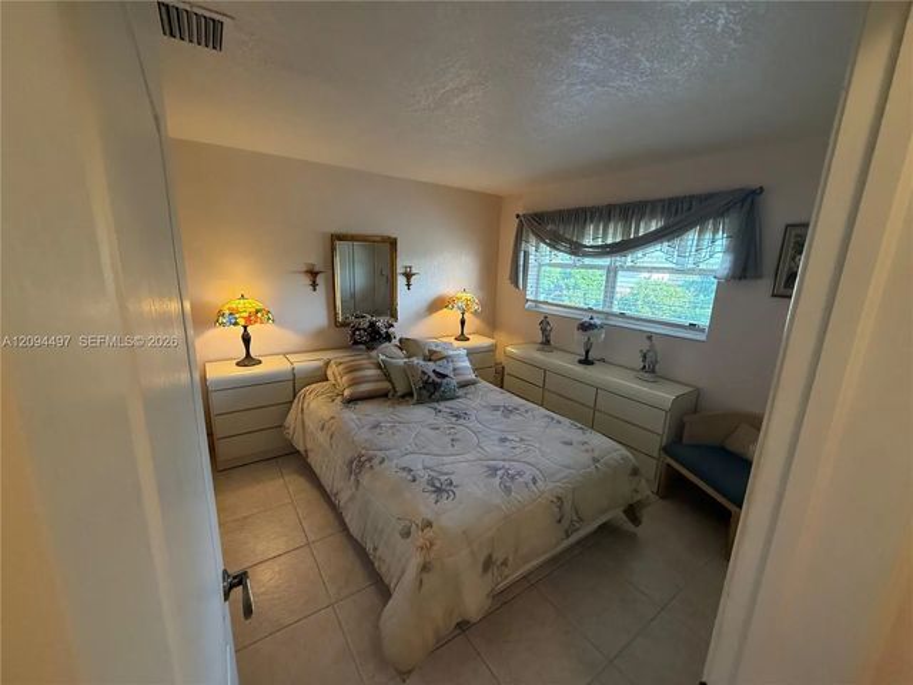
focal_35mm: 14
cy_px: 342
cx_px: 456
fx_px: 369
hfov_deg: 102.1
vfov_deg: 85.7
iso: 400
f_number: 2.2
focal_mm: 2.22
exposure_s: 1/120
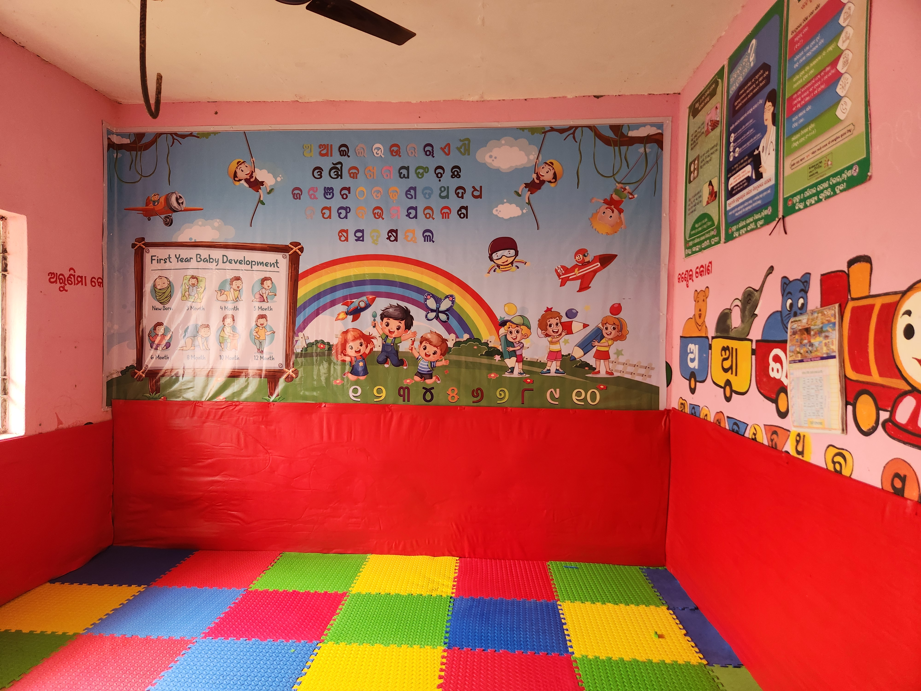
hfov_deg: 73.9
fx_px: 612
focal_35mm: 23
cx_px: 460
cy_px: 346
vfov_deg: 58.9
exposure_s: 1/180
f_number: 1.8
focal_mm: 5.4
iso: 160
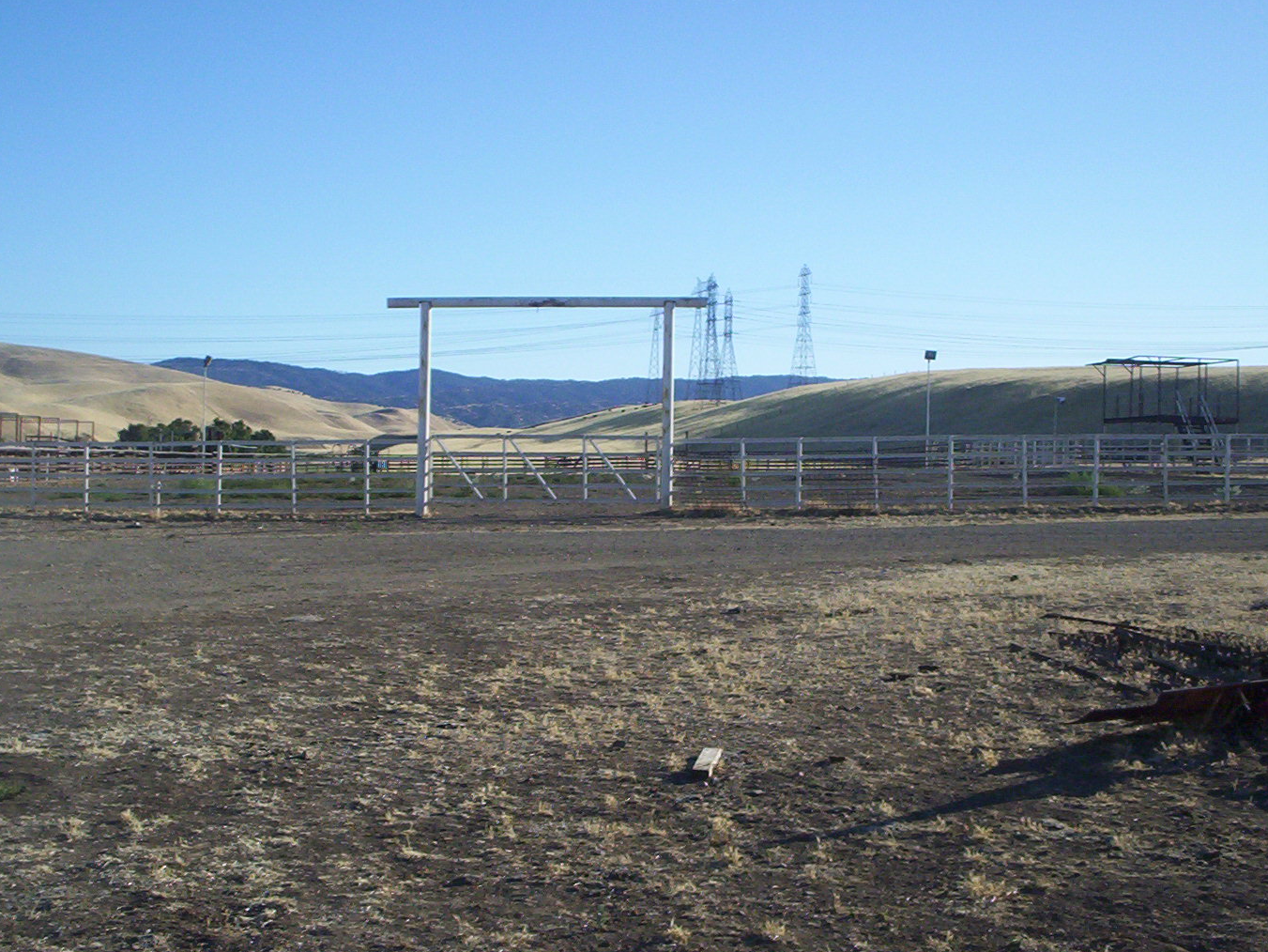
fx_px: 1685
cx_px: 573
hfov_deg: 41.2
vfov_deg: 31.5
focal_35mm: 46
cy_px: 478
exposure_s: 1/734
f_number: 4.5
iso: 100
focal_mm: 4.99
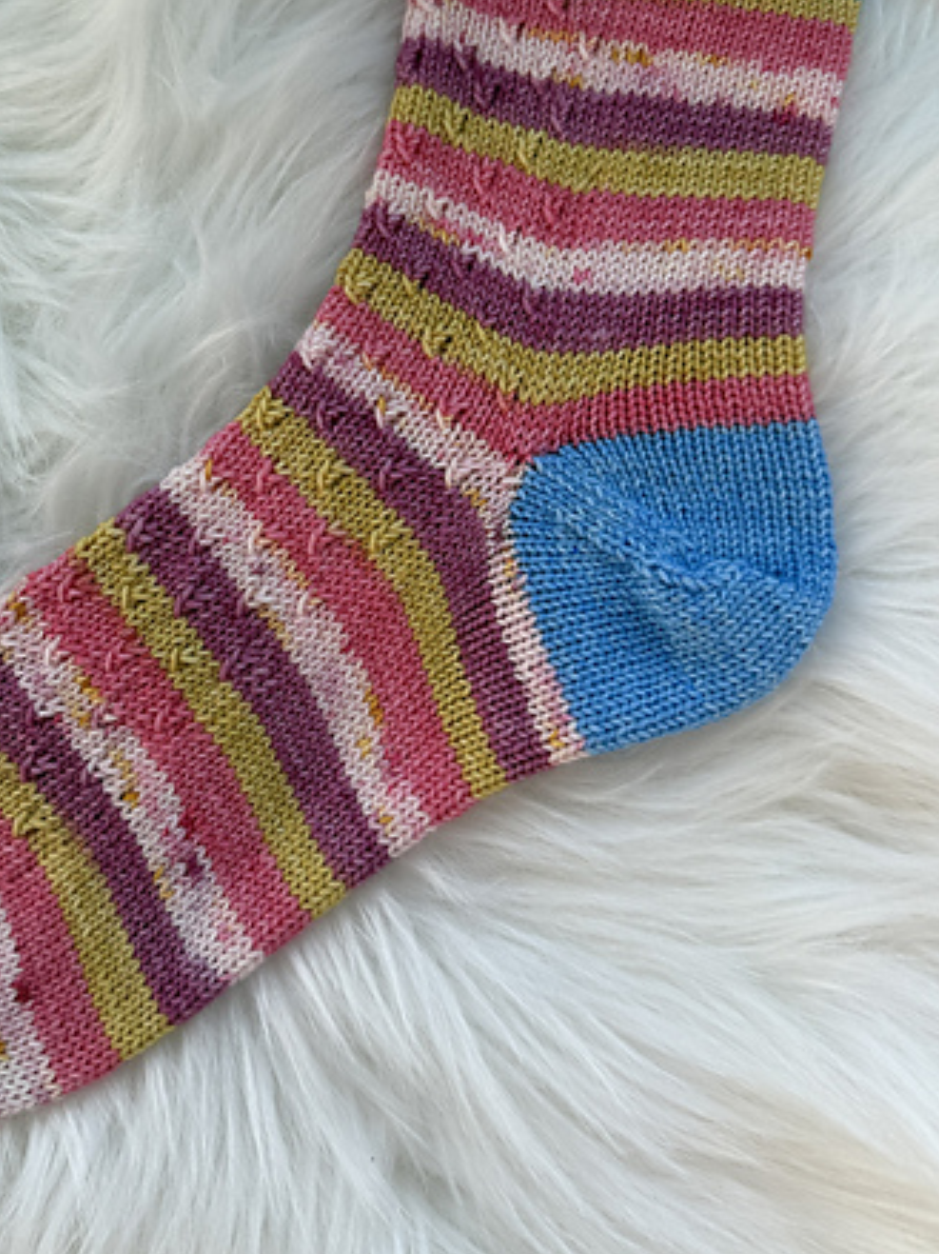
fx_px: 1267
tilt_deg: -82.6
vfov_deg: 52.0
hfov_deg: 40.2
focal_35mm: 35
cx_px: 321
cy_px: 454
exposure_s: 1/294
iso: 80
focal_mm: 6.76
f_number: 1.78
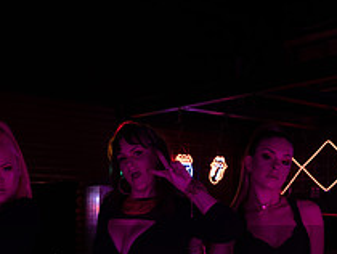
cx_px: 143
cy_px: 287
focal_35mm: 69
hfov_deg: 28.1
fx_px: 673
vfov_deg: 20.3
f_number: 5.6
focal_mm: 32
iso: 800
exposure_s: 1/40
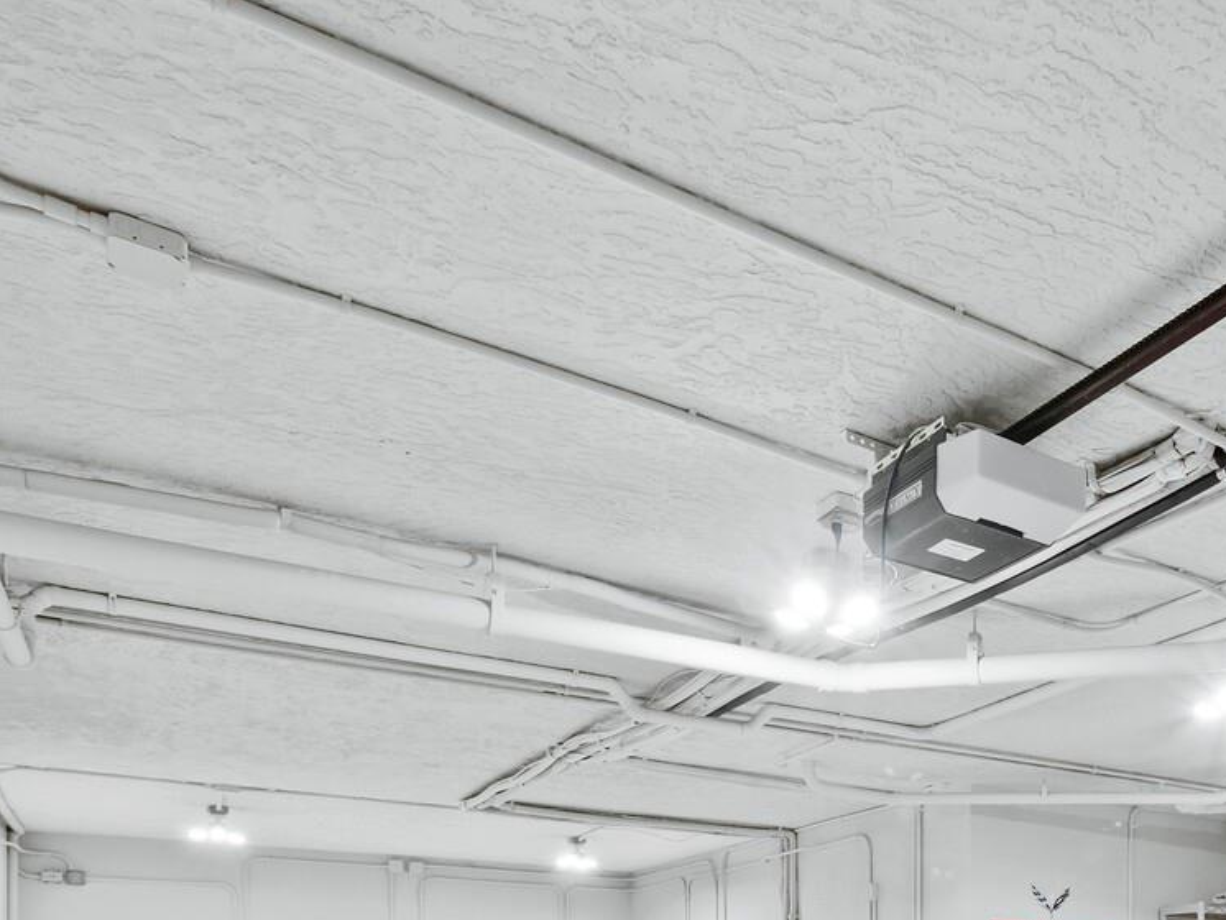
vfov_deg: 39.7
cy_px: 972
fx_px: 1063
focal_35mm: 30
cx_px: 984
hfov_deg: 55.6
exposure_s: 1/1.67
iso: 400
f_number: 10
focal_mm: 7
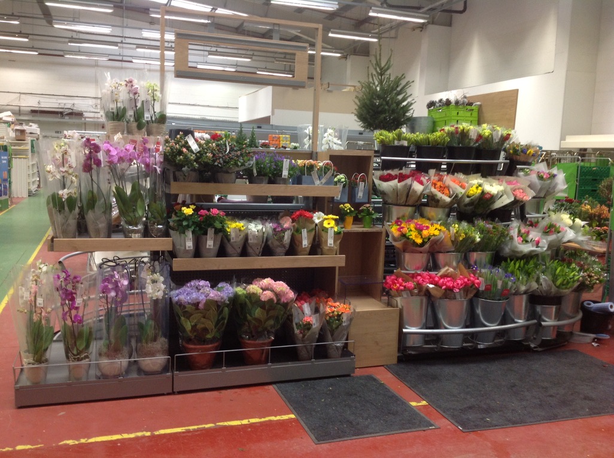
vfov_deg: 40.6
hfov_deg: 52.7
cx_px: 307
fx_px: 620
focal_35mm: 35
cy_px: 229
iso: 80
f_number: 2.4
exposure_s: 1/15
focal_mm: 4.28
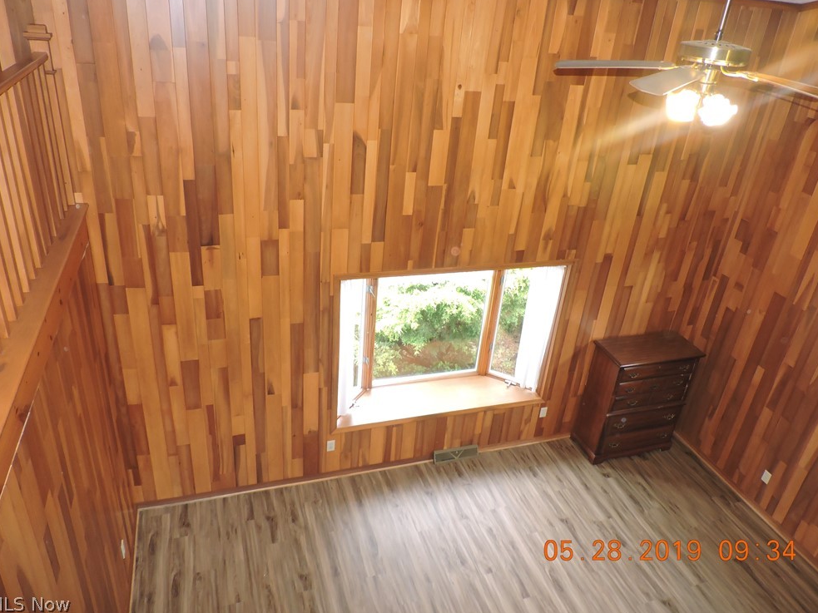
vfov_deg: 54.9
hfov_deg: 69.4
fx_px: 591
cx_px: 409
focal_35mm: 25
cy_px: 299
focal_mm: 4.3
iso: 320
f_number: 3
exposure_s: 1/30
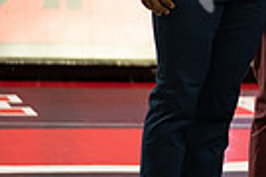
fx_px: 3990
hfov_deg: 3.8
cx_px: 453
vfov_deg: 2.5
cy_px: -147
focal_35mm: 540
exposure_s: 1/640
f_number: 2.8
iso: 2500
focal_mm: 126
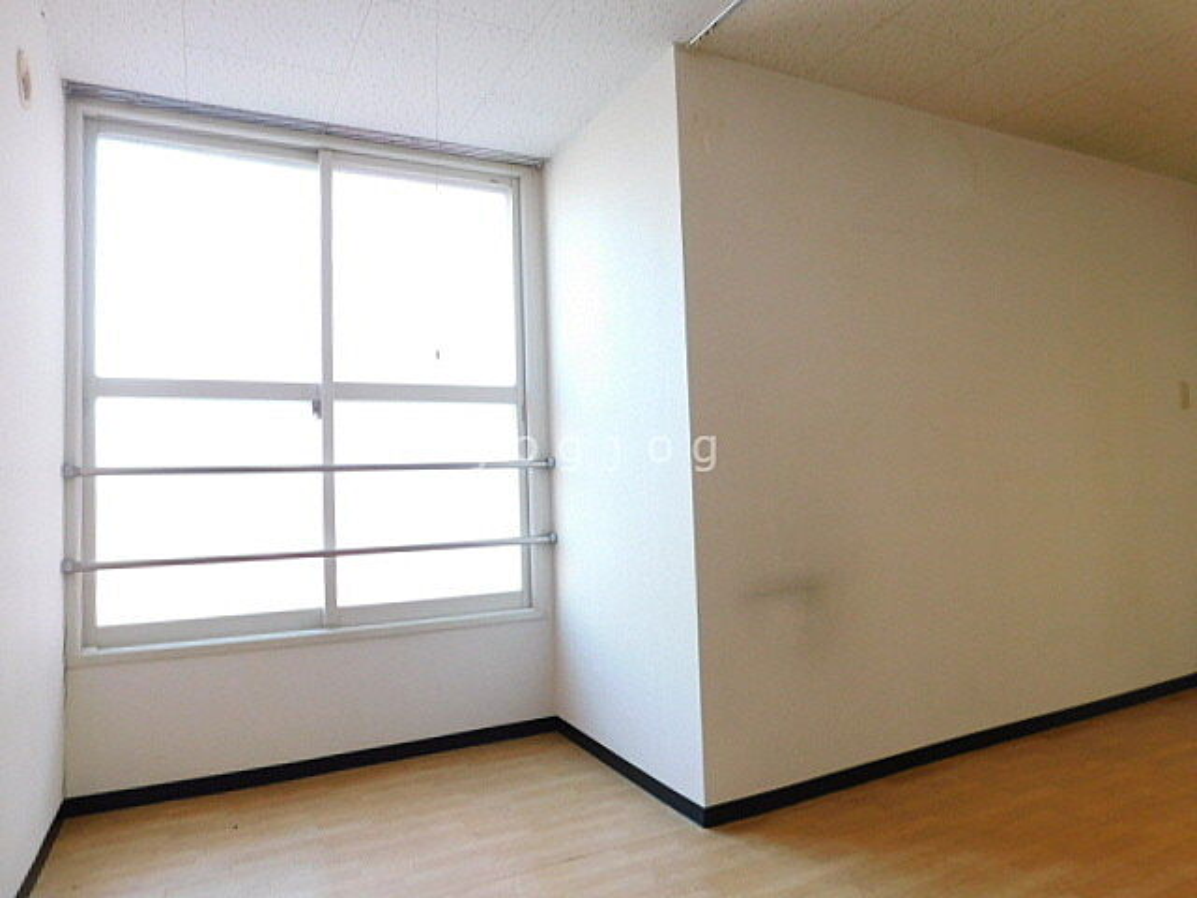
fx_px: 795
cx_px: 598
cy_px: 449
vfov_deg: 58.9
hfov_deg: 73.9
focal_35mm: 23
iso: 160
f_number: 3
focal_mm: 4
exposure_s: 1/30
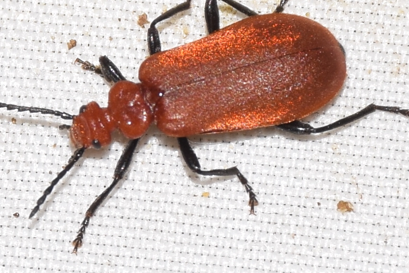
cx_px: 206
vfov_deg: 5.8
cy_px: 127
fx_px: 2704
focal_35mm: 238
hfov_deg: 8.6
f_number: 11
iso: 100
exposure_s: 1/160
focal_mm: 140
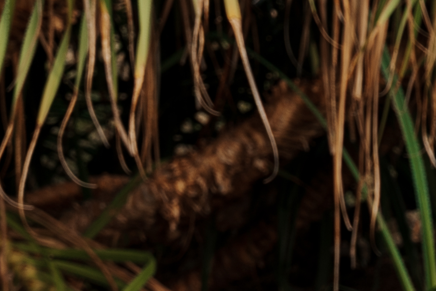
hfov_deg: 11.6
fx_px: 1927
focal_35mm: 159
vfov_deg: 8.6
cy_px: 176
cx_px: 872
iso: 80
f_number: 6.3
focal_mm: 34
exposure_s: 1/80
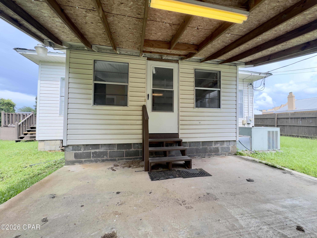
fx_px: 128
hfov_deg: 102.1
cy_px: 119
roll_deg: -0.1
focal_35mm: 14
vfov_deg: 85.7
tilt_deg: +0.4
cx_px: 158
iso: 40
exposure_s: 1/157
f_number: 2.2
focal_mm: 2.22
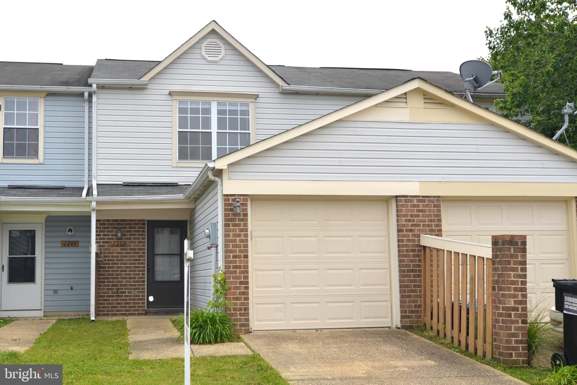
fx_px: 577
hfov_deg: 53.1
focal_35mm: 36
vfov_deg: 36.9
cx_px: 288
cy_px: 192
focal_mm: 24
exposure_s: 1/250
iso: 100
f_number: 10
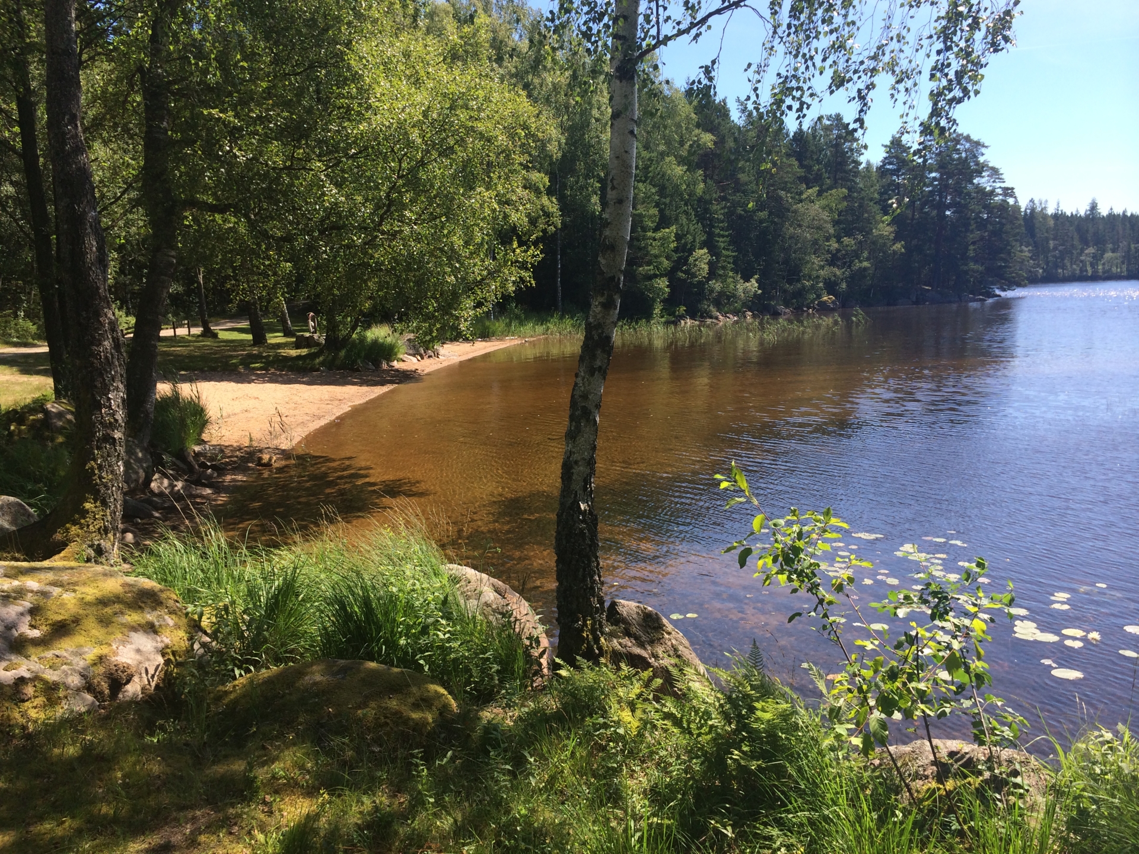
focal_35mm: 30
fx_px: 987
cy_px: 427
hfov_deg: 60.0
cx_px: 570
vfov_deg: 46.8
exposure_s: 1/954
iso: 32
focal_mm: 4.12
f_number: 2.2
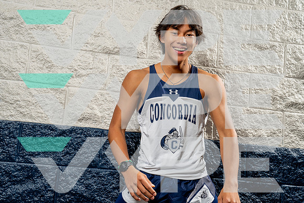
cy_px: 102
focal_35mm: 51
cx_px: 149
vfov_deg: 26.5
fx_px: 431
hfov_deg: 38.8
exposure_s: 1/250
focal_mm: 47
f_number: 5.6
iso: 250
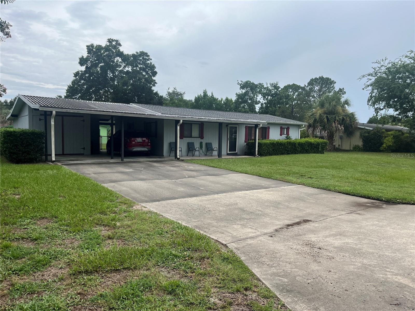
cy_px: 156
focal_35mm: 26
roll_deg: -1.3
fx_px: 312
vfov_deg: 53.1
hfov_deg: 67.3
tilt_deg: -5.2
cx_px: 208
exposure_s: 1/3311
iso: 50
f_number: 1.6
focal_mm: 5.1
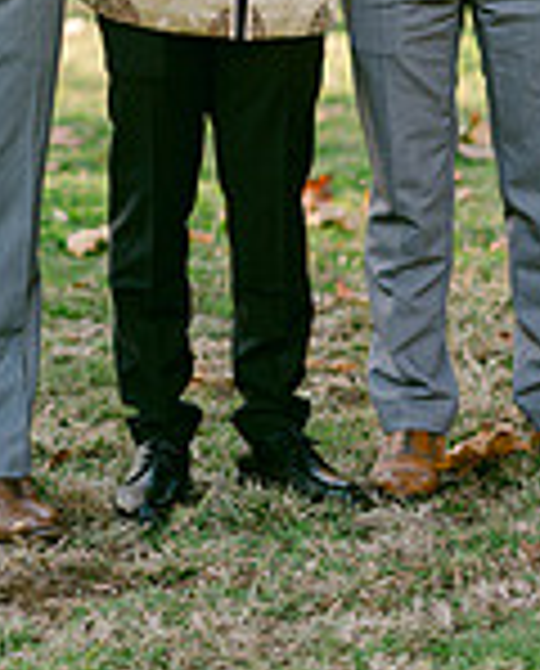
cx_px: 164
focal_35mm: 240
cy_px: -247
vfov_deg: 7.9
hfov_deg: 6.5
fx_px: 4775
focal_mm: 85
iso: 200
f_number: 2
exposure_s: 1/640
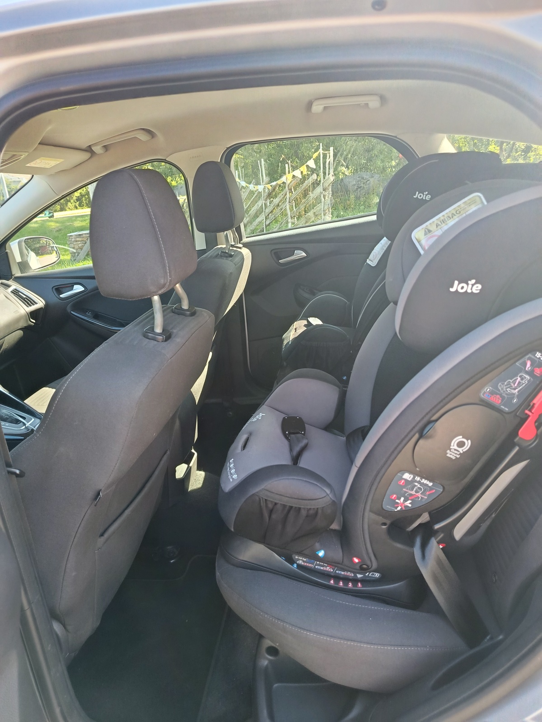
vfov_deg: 71.6
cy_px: 361
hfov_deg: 56.8
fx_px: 501
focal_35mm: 24
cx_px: 271
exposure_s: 1/100
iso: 220
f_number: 1.7
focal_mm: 5.24
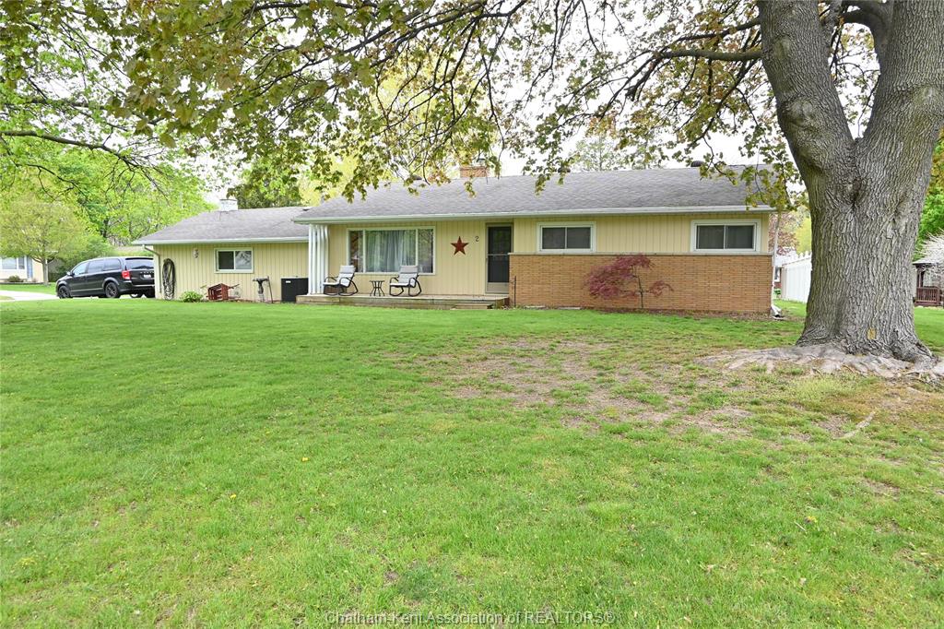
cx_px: 472
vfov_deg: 53.1
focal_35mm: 24
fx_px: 629
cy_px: 314
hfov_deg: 73.8
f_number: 5
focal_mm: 16
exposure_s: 1/80
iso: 100
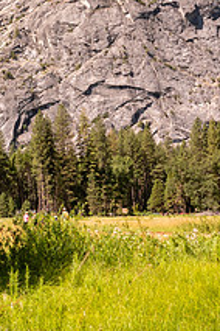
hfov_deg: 19.7
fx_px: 614
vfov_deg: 28.9
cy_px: 35
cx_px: 2
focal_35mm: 67
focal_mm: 8.8
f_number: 6.3
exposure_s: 1/250
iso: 100
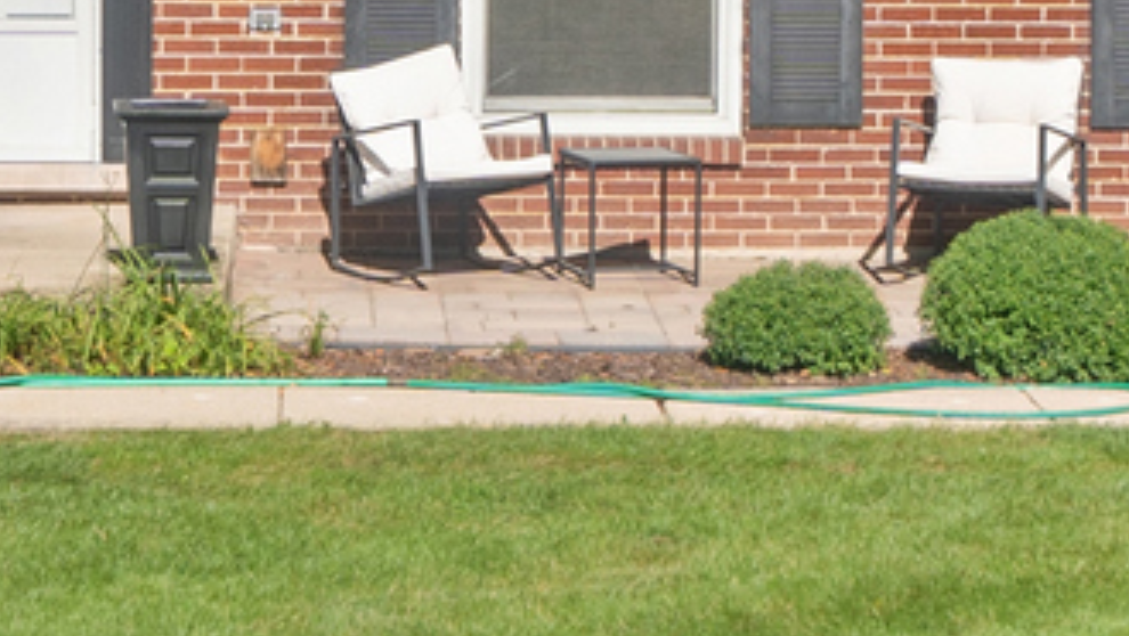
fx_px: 5541
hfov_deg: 11.6
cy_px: -137
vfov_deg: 6.5
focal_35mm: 185
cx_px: 452
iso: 50
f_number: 9
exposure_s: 1/30
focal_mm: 24
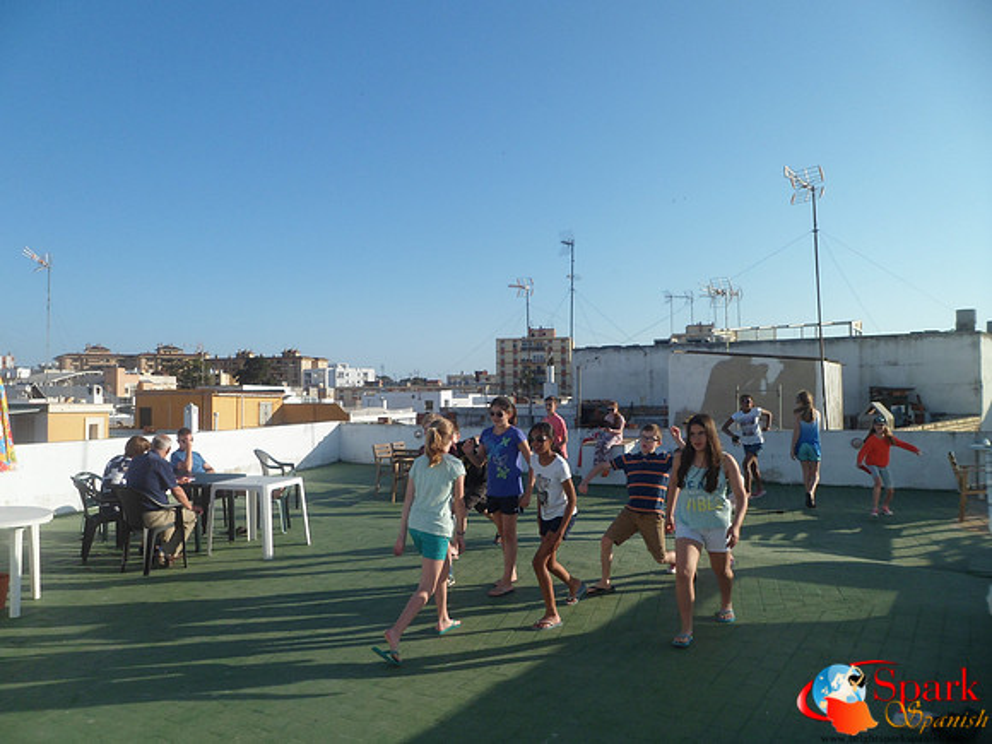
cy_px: 372
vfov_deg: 53.1
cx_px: 496
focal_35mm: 26
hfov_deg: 67.3
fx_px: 745
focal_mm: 4.9
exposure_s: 1/1000
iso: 80
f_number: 3.3
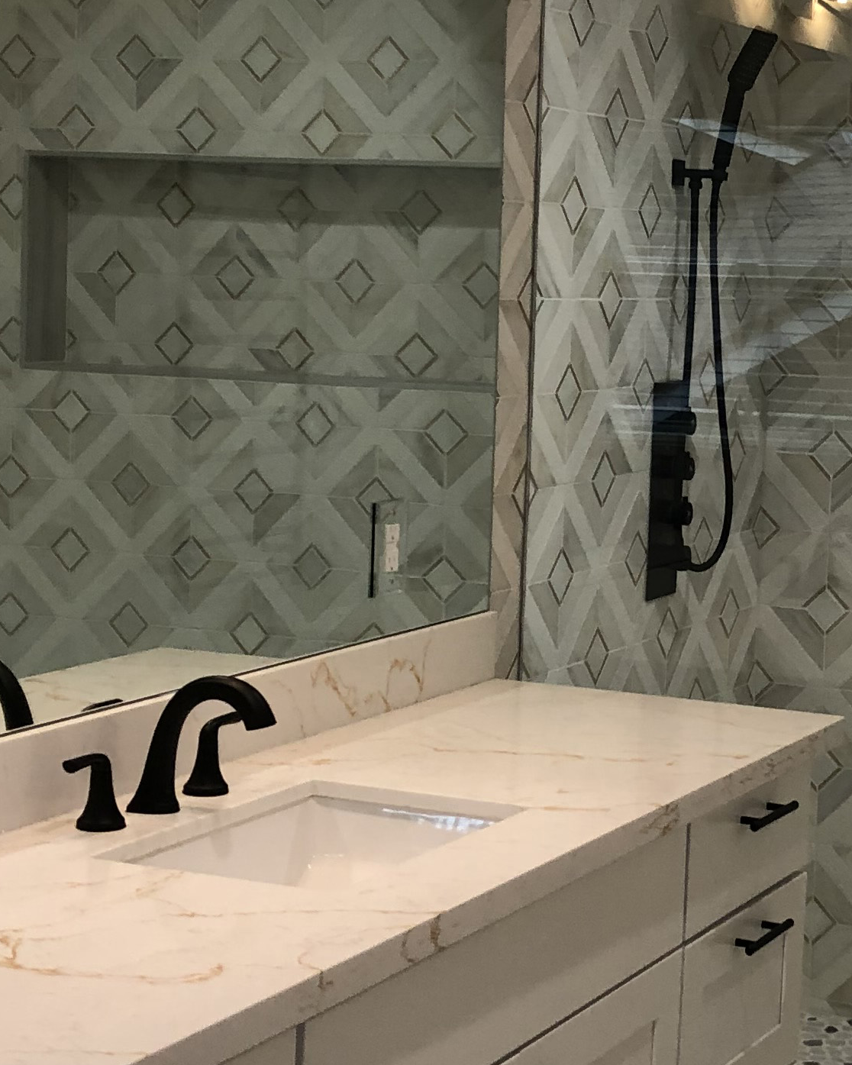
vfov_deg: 24.1
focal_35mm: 79
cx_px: 746
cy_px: 437
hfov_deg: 19.1
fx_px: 2490
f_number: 1.8
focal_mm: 3.99
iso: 25
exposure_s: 1/30
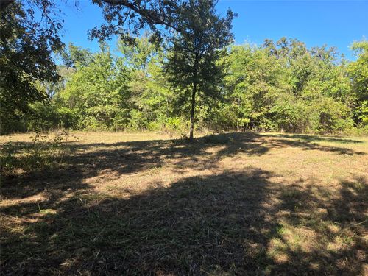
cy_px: 138
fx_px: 245
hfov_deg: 73.9
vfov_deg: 58.9
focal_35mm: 23
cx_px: 184
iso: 25
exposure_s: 1/601
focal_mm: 5.4
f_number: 1.8
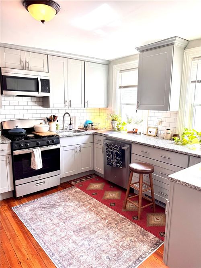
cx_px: 100
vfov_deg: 71.6
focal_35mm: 24
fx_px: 186
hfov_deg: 56.8
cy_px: 134
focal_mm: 6.76
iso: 80
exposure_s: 1/120
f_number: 1.78
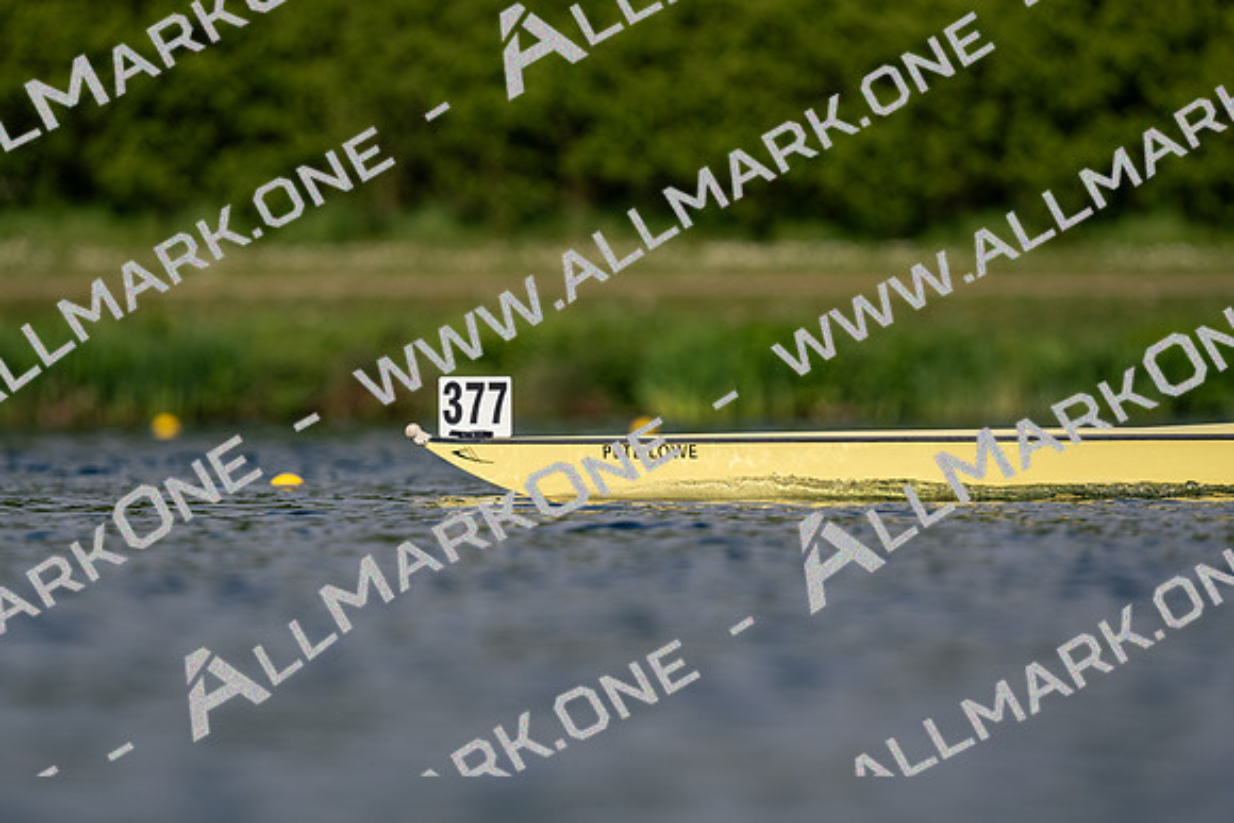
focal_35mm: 400
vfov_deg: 3.4
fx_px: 13714
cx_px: 617
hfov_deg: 5.2
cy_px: 412
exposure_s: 1/1600
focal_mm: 400
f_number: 4
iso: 100
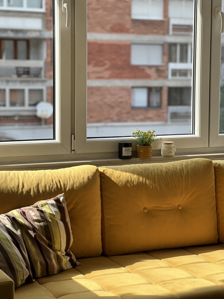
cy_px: 150
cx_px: 112
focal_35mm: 77
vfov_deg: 25.3
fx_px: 664
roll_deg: -1.2
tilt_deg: -3.0
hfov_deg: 19.1
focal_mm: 9
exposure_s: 1/187
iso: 25
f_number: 2.8
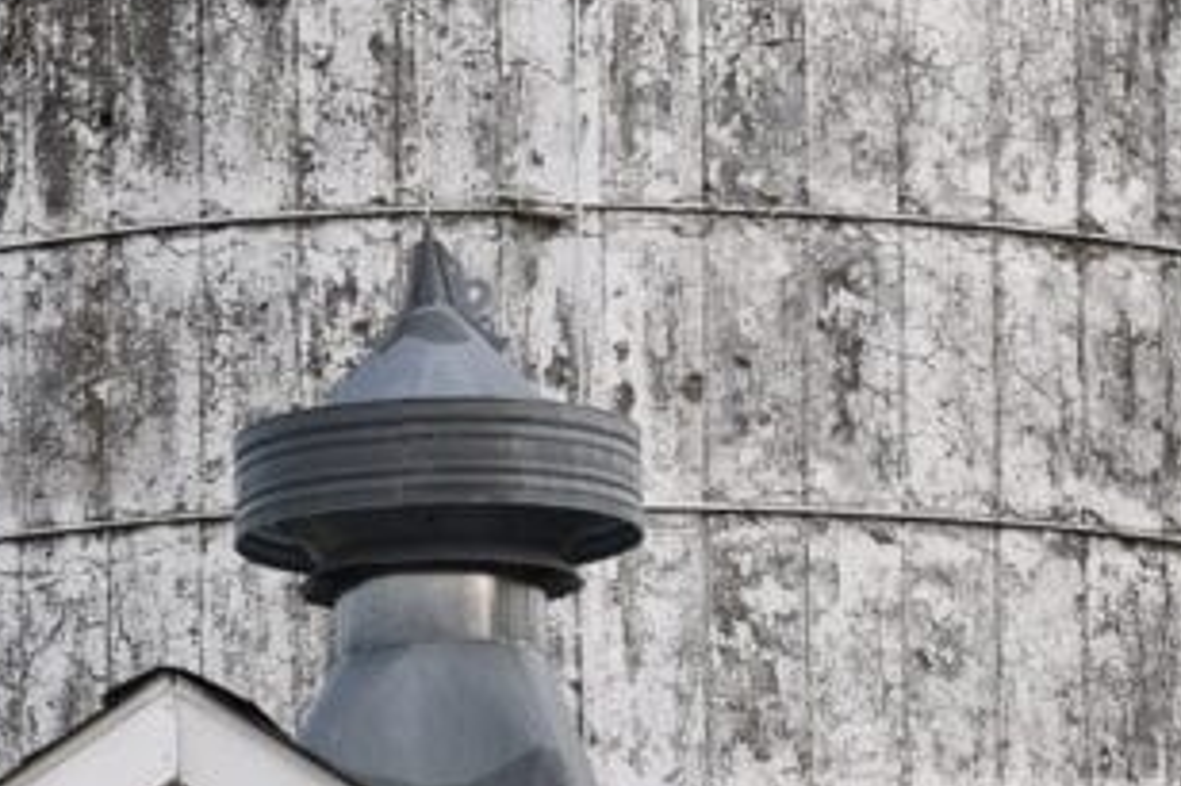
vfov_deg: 6.2
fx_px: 7180
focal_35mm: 219
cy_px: 844
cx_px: 318
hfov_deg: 9.4
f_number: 8
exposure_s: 1/250
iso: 360
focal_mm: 50
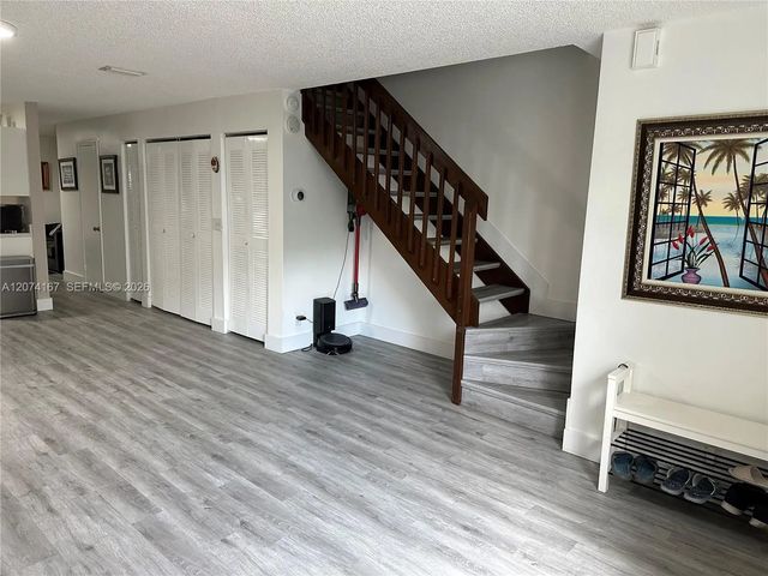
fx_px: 532
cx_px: 384
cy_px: 288
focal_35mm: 24
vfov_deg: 56.8
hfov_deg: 71.6
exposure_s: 1/102
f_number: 1.78
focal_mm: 6.86
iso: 250
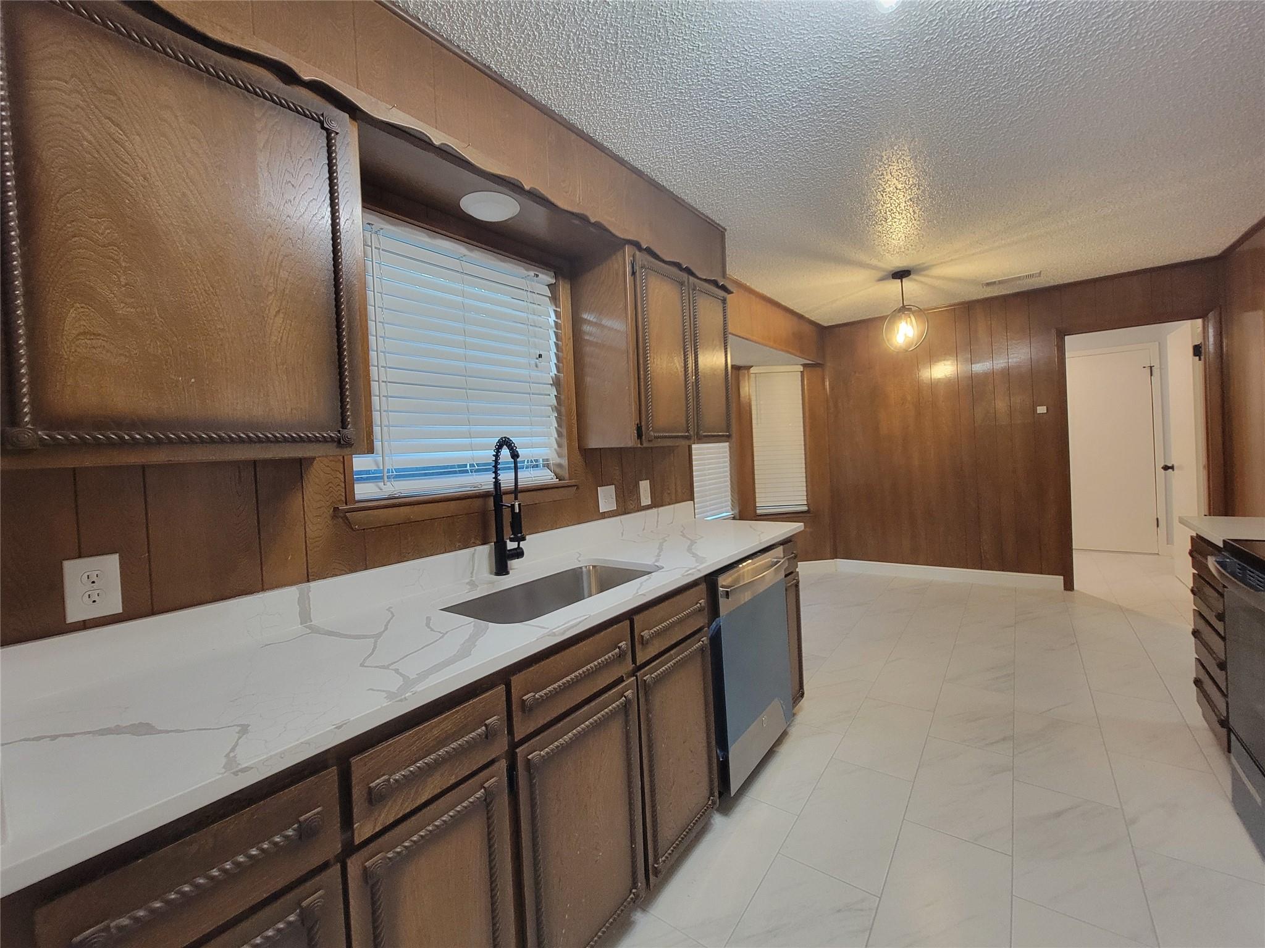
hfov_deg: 106.2
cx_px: 632
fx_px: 475
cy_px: 474
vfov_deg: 89.9
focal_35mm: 13
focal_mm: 2.2
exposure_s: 1/60
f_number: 2.2
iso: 400
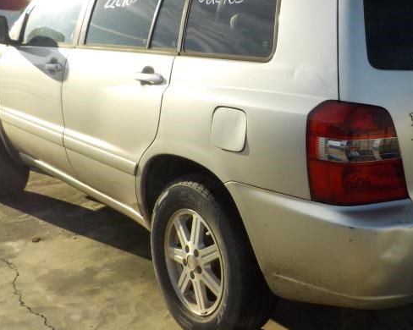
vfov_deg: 31.3
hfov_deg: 37.8
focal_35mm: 48
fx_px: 586
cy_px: 130
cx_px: 310
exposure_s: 1/1250
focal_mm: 4.1
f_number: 3.3
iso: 125
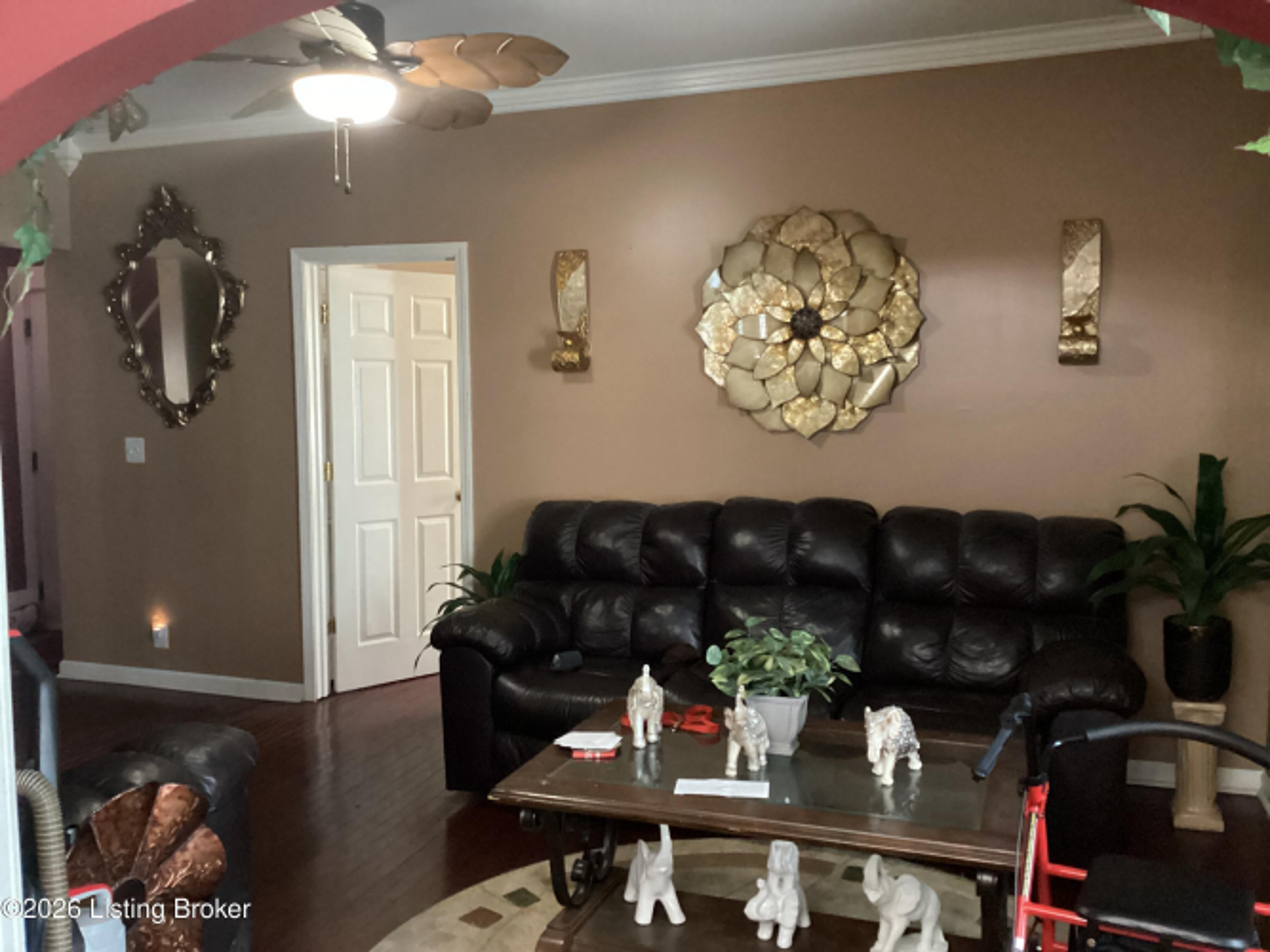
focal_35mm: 31
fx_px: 1137
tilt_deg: -4.9
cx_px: 635
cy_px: 476
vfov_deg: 45.4
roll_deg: +0.1
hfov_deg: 58.4
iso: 640
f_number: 2.4
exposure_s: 1/20
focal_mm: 3.3
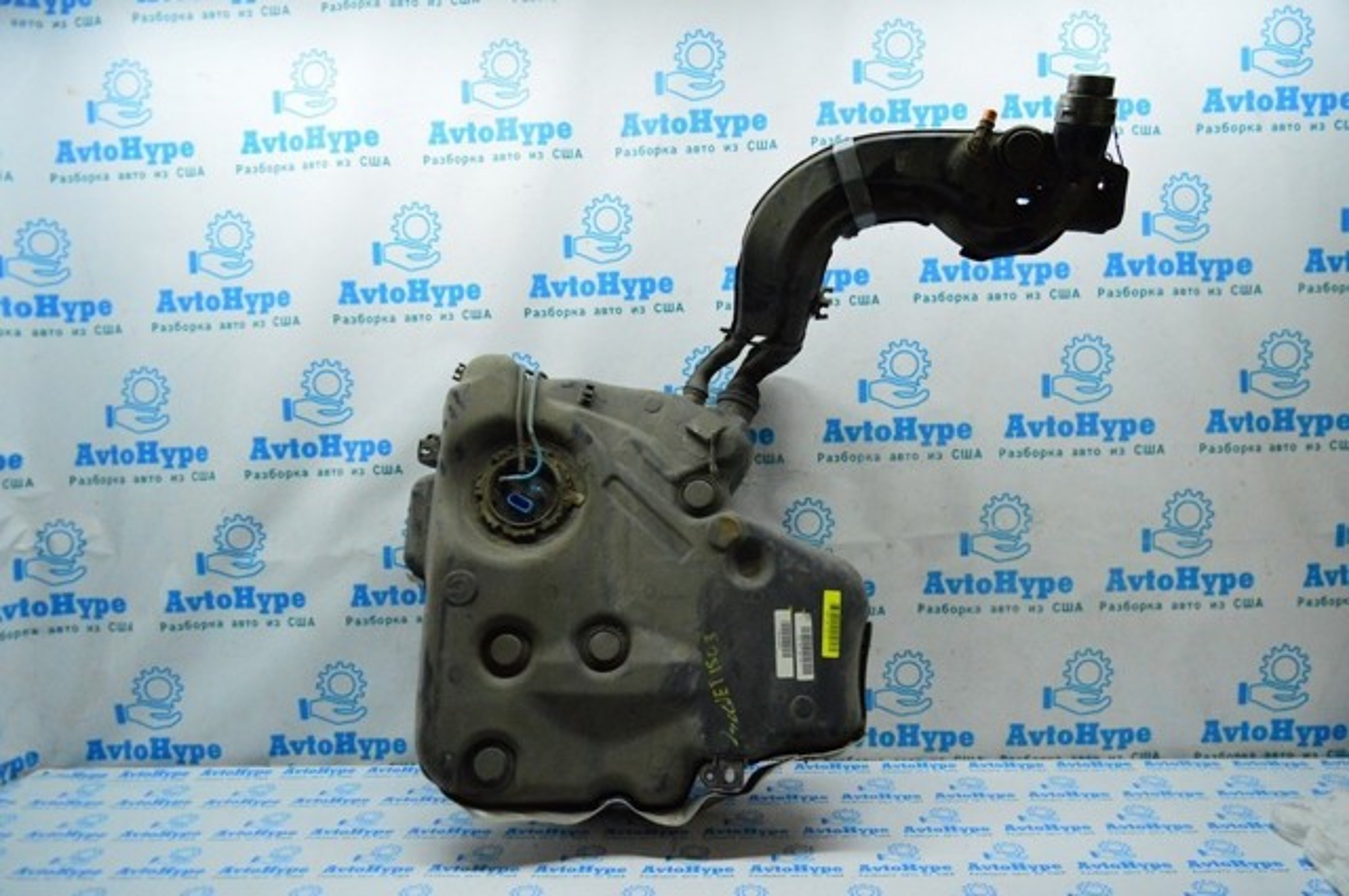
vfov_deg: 47.8
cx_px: 674
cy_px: 448
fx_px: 1010
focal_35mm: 27
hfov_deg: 67.4
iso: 6400
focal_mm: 18
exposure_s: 1/1000
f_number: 4
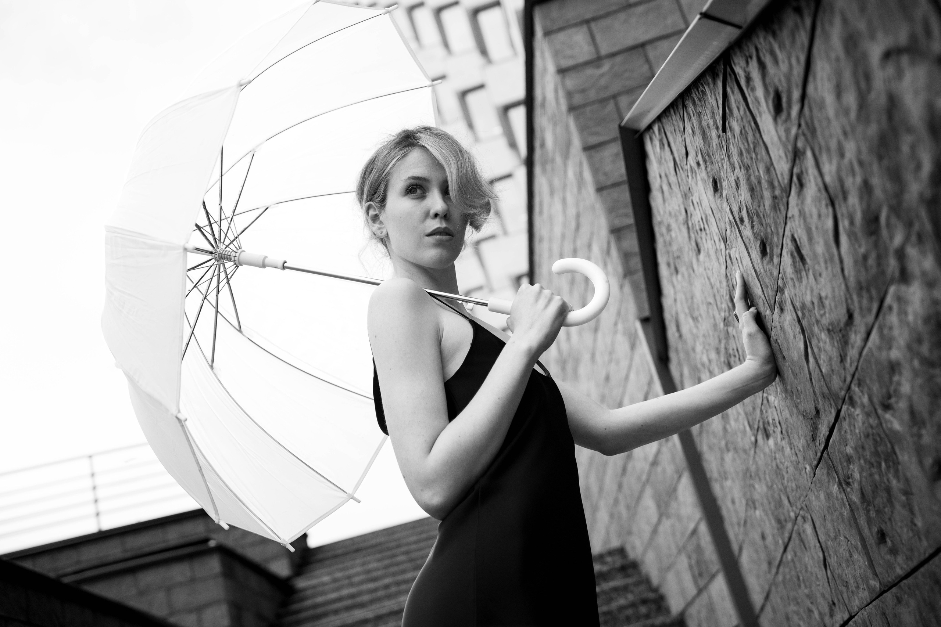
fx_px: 1155
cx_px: 470
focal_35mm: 44
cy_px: 314
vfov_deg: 30.4
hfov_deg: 44.3
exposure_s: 1/640
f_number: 3.5
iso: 1600
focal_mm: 44.2
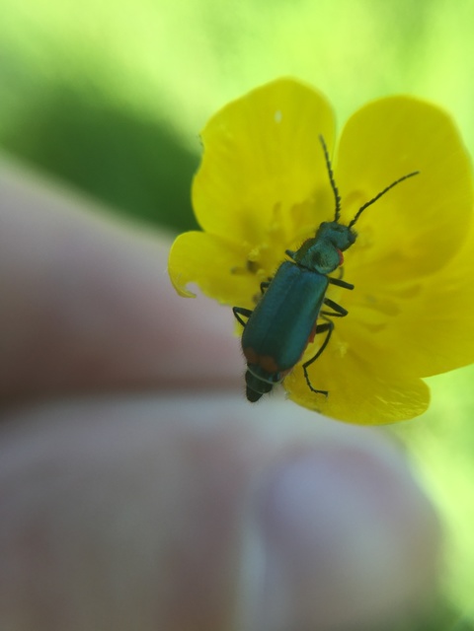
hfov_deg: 48.2
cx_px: 237
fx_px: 529
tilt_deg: -66.5
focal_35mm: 29
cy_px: 316
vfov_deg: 61.7
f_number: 2.2
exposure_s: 1/272
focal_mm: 4.15
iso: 25
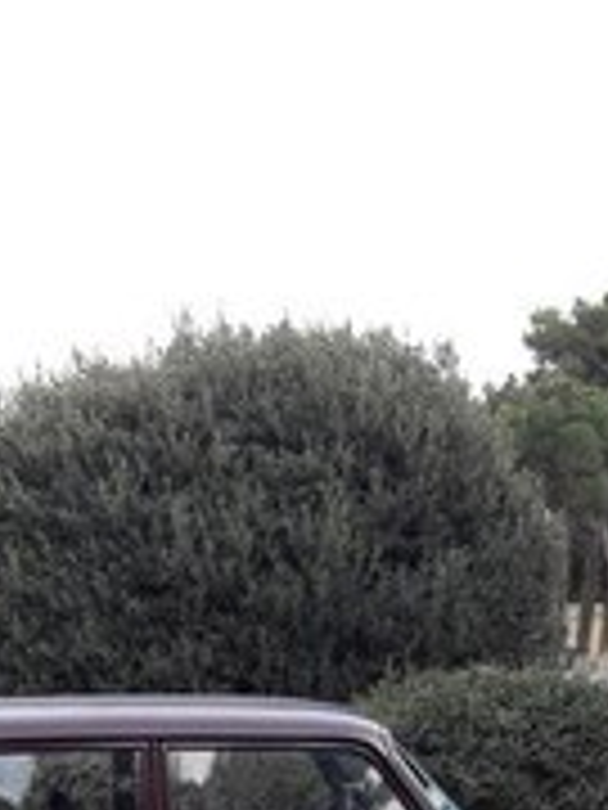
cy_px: 1012
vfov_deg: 22.9
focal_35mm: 77
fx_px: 1803
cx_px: 198
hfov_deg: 19.1
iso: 40
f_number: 1.9
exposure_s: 1/286
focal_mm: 3.7
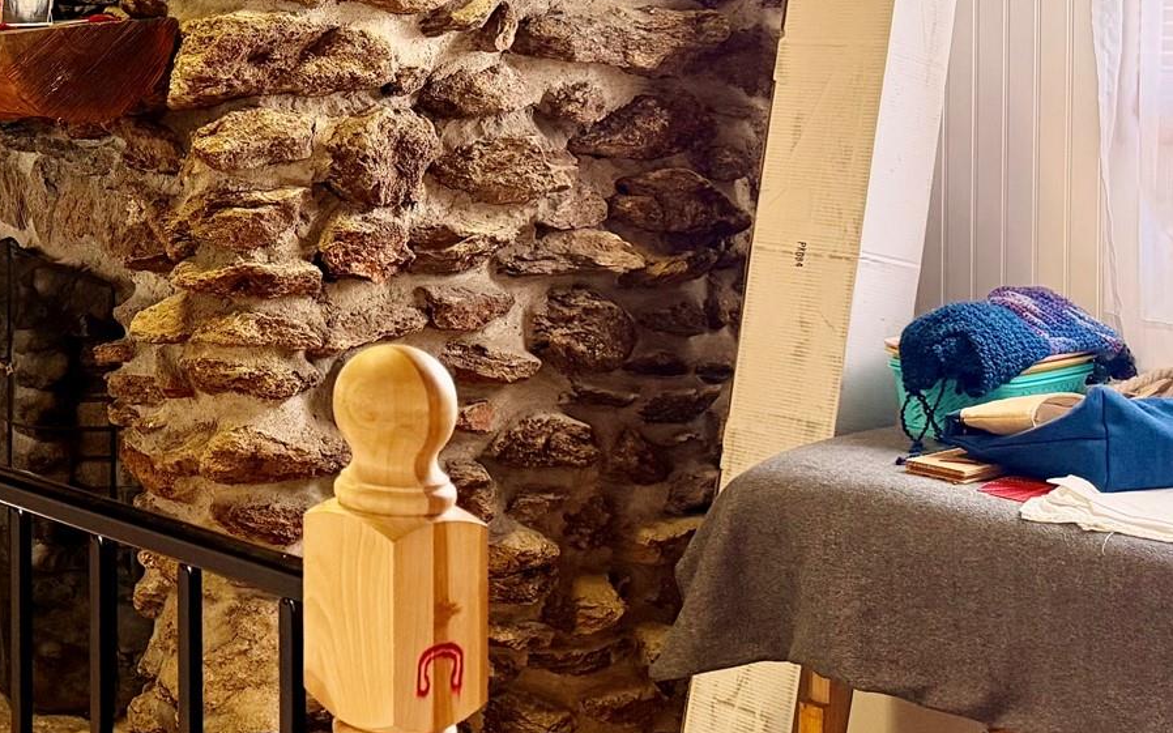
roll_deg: +0.7
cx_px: -14
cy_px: 95
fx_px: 1854
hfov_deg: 32.2
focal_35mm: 58
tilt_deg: -2.3
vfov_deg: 21.9
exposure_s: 1/60
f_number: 1.78
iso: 400
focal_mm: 6.76
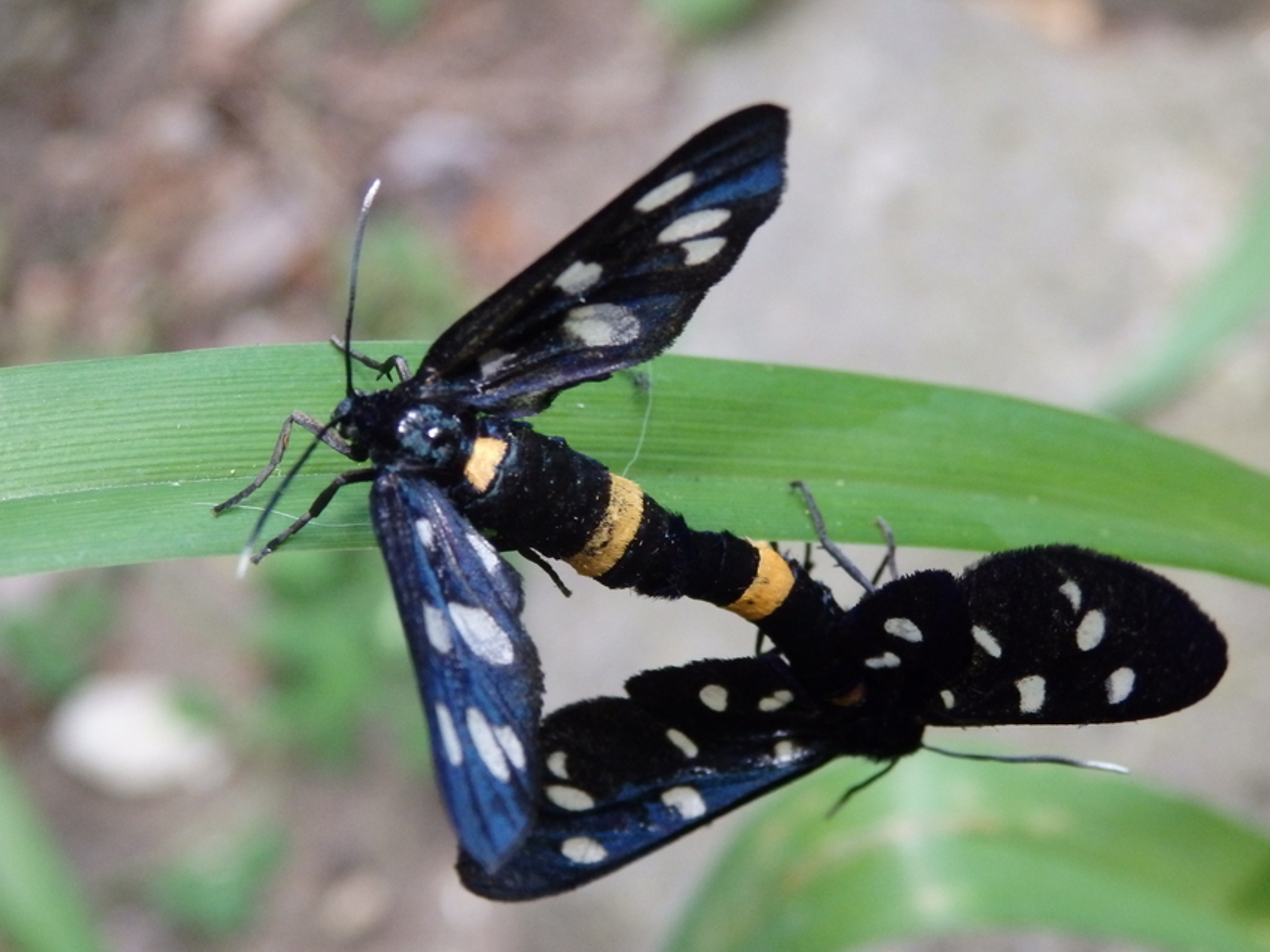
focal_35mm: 66
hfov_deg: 29.4
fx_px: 2422
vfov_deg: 22.3
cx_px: 635
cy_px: 476
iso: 800
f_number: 4.4
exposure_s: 1/100
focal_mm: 11.9
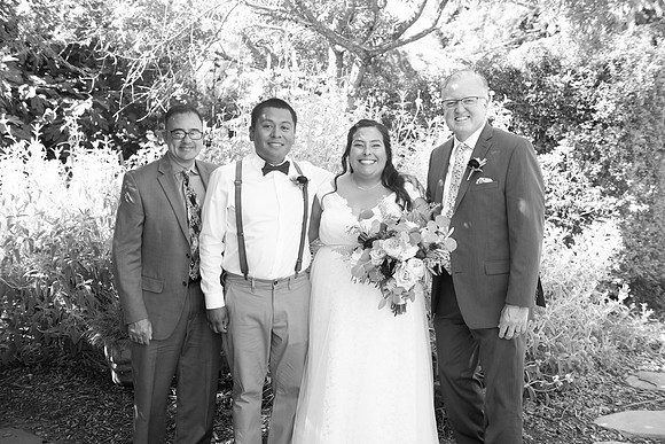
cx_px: 332
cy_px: 222
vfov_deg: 36.9
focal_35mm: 36
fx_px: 665
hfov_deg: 53.1
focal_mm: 36
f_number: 4.5
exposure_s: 1/250
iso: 640
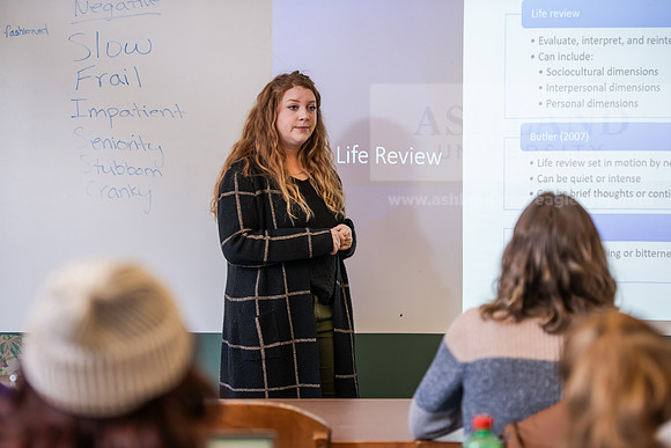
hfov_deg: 20.0
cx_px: 336
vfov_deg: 13.4
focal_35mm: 102
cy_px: 224
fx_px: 1902
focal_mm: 102
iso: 800
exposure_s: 1/200
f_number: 2.8
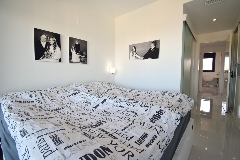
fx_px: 100
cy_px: 80
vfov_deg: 77.3
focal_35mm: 15
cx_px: 120
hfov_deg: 100.4
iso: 220
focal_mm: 10
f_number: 5.6
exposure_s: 1/125
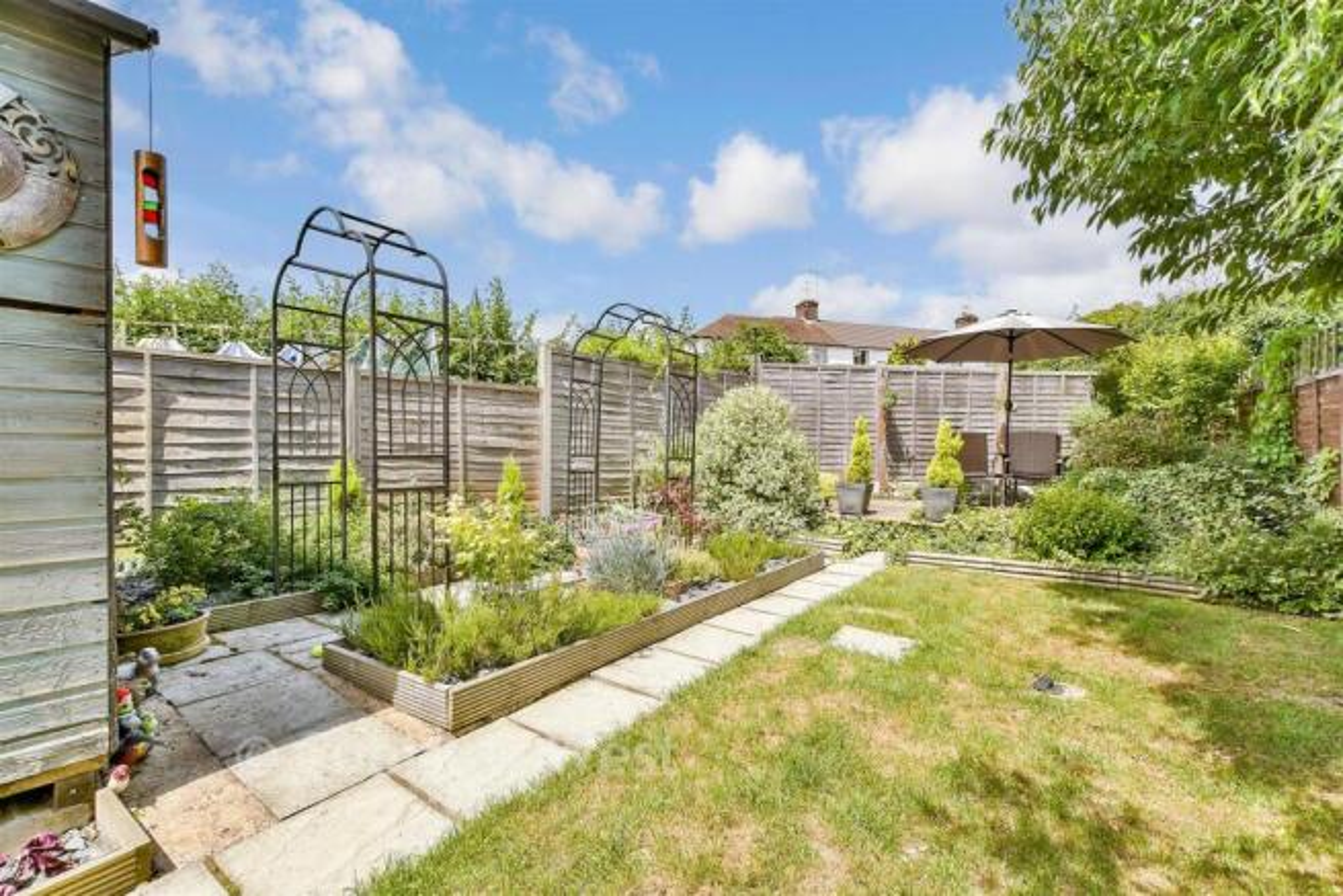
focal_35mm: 15
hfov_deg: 100.4
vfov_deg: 77.4
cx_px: 672
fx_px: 560
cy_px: 448
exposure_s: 1/125
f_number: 8
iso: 160
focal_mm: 10
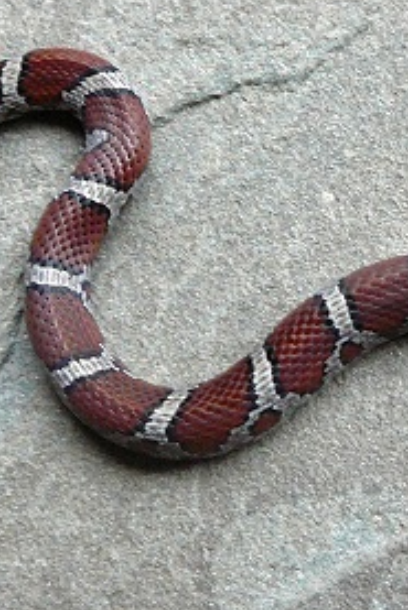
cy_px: 288
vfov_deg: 24.2
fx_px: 1426
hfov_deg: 16.2
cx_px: 333
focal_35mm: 84
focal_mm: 5.2
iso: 200
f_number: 2.8
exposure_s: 1/20
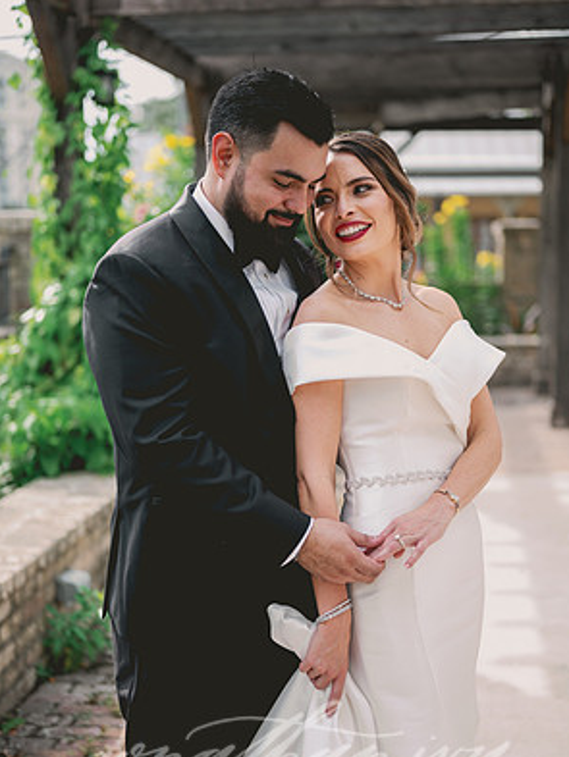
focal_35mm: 55
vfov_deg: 34.9
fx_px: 1205
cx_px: 284
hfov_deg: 26.6
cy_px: 403
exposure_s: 1/800
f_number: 2
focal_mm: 50
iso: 64
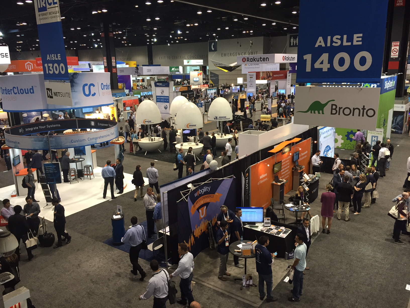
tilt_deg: -14.2
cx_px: 205
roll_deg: +1.1
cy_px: 154
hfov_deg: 61.7
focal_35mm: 29
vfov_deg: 48.2
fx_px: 343
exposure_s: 1/30
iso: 40
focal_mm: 4.15
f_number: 2.2
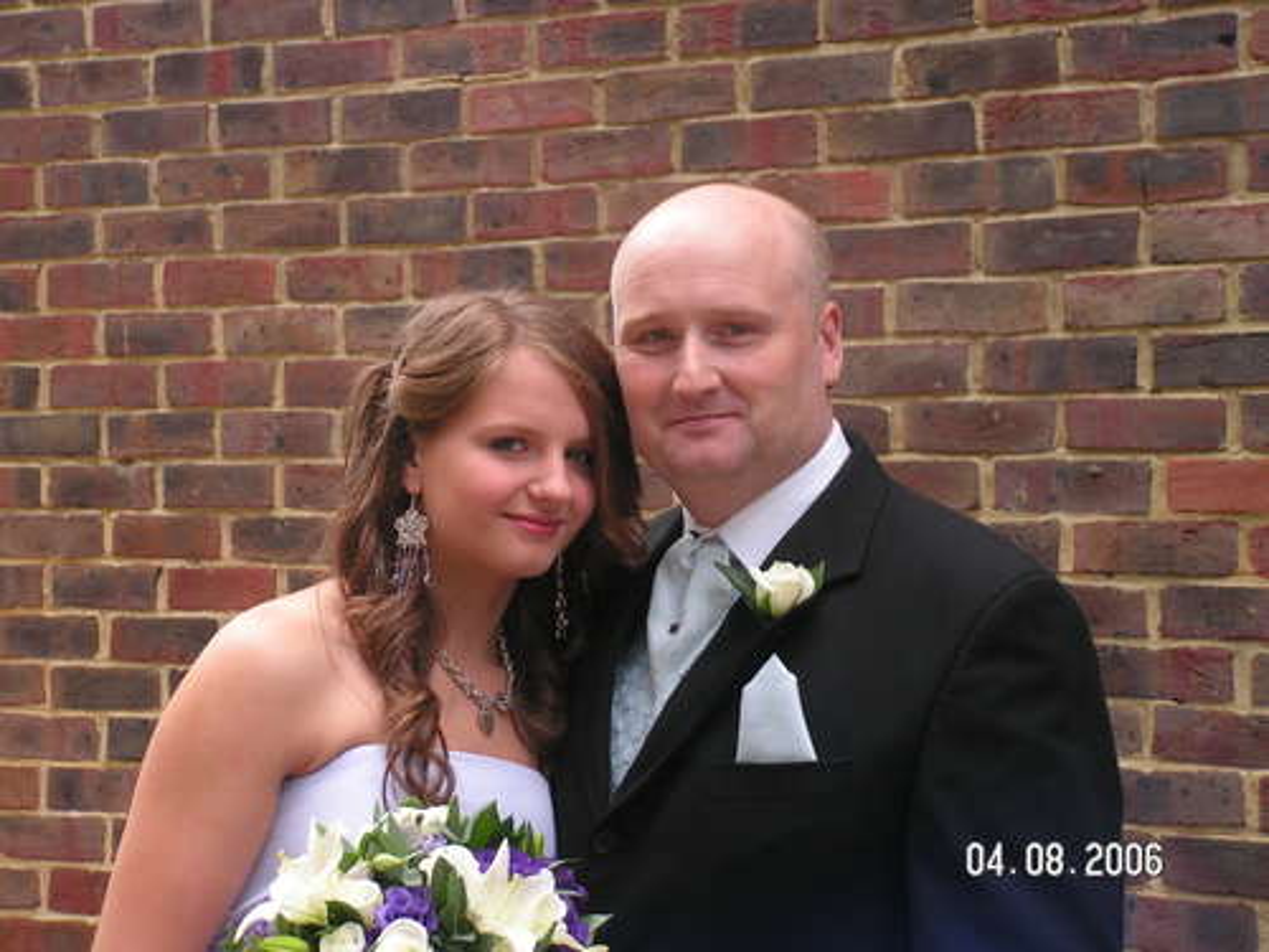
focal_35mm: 83
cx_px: 634
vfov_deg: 17.8
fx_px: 3043
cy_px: 476
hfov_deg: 23.6
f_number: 3.3
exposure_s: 1/160
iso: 64
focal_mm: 13.9
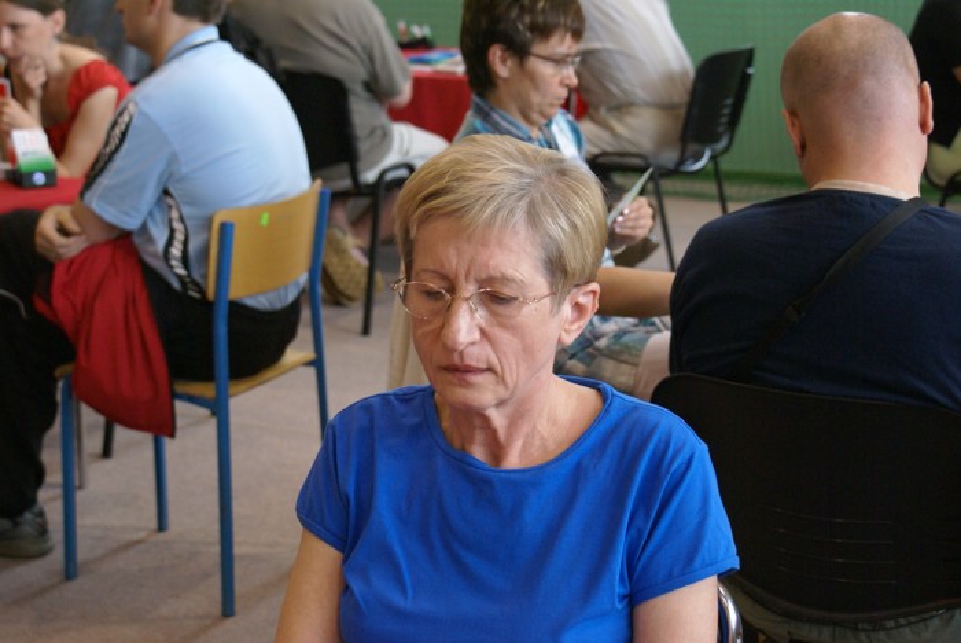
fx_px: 2004
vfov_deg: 18.2
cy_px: 322
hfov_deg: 27.0
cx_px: 480
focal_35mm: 75
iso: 800
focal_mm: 50
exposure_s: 1/50
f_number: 5.6
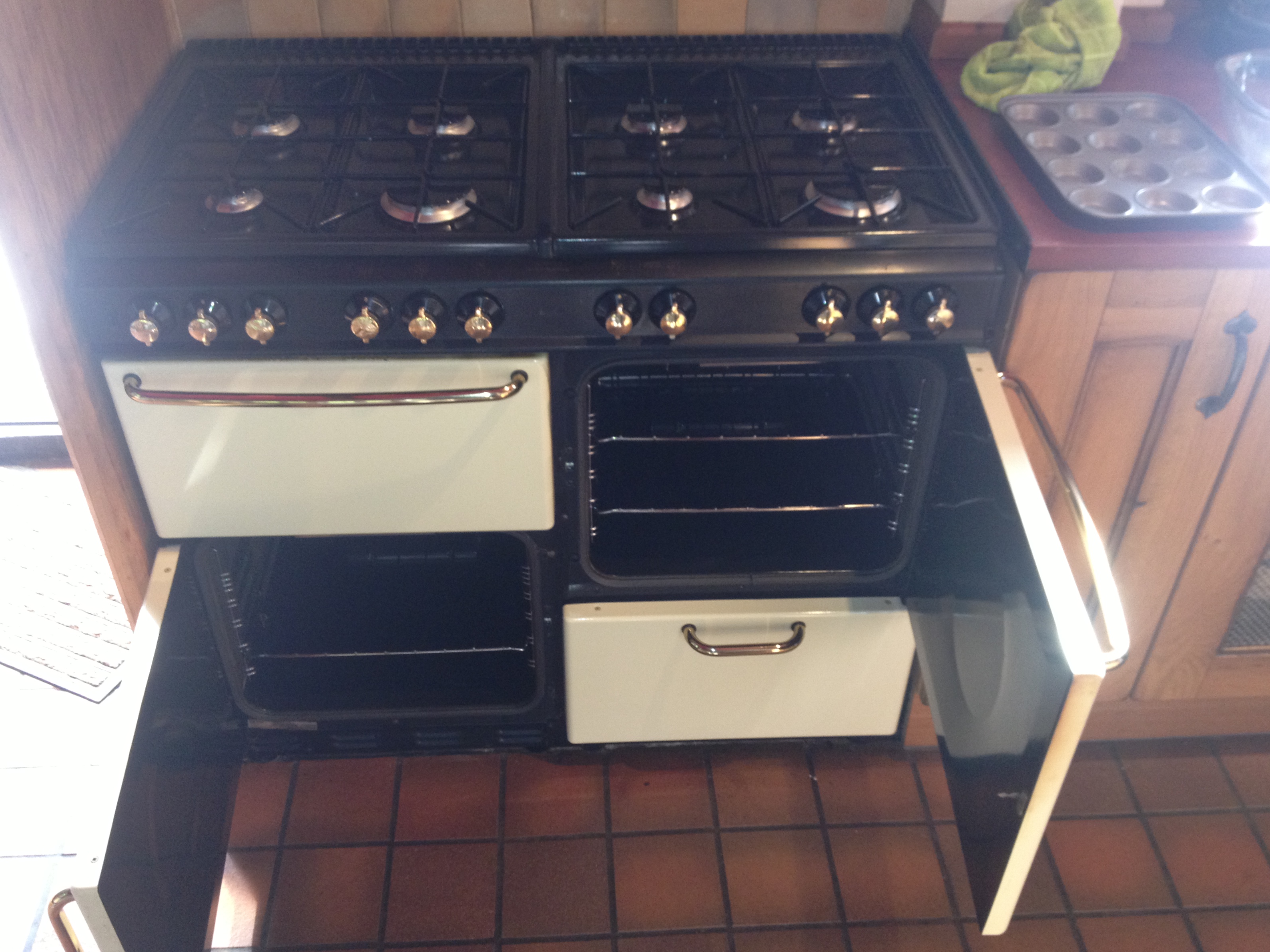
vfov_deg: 39.7
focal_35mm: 36
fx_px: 1321
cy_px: 483
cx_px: 633
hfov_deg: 51.4
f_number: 2.4
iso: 160
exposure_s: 1/20
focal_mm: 4.28
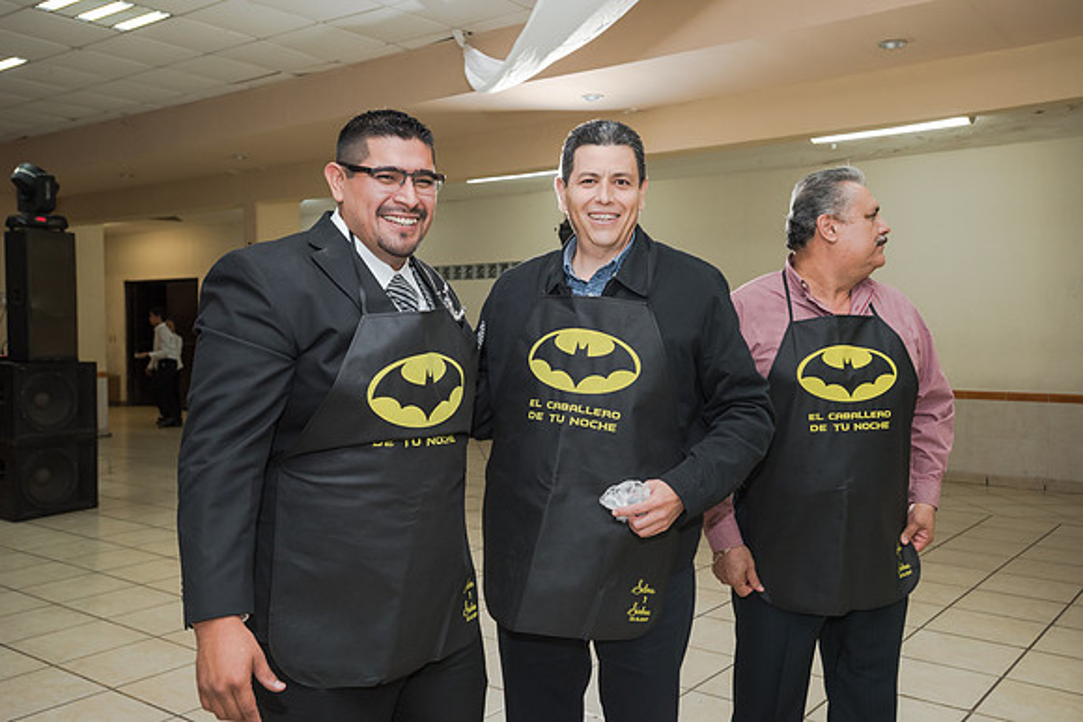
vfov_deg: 41.1
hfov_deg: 58.7
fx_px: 963
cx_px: 542
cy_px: 361
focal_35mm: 32
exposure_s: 1/100
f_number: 4
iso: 1600
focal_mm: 32
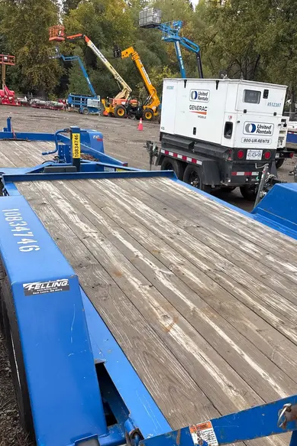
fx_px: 420
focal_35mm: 34
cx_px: 179
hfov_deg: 38.7
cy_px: 267
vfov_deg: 55.4
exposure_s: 1/688
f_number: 1.6
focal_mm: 5.96
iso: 50
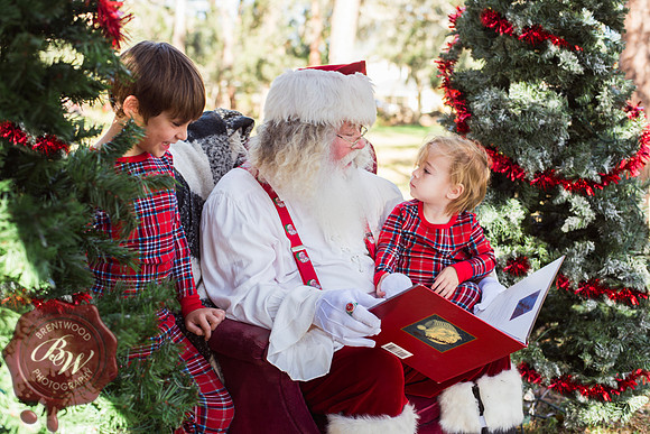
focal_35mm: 50
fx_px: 903
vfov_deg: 27.0
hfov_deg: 39.6
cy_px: 217
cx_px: 325
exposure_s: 1/160
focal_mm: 50
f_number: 4
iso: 125
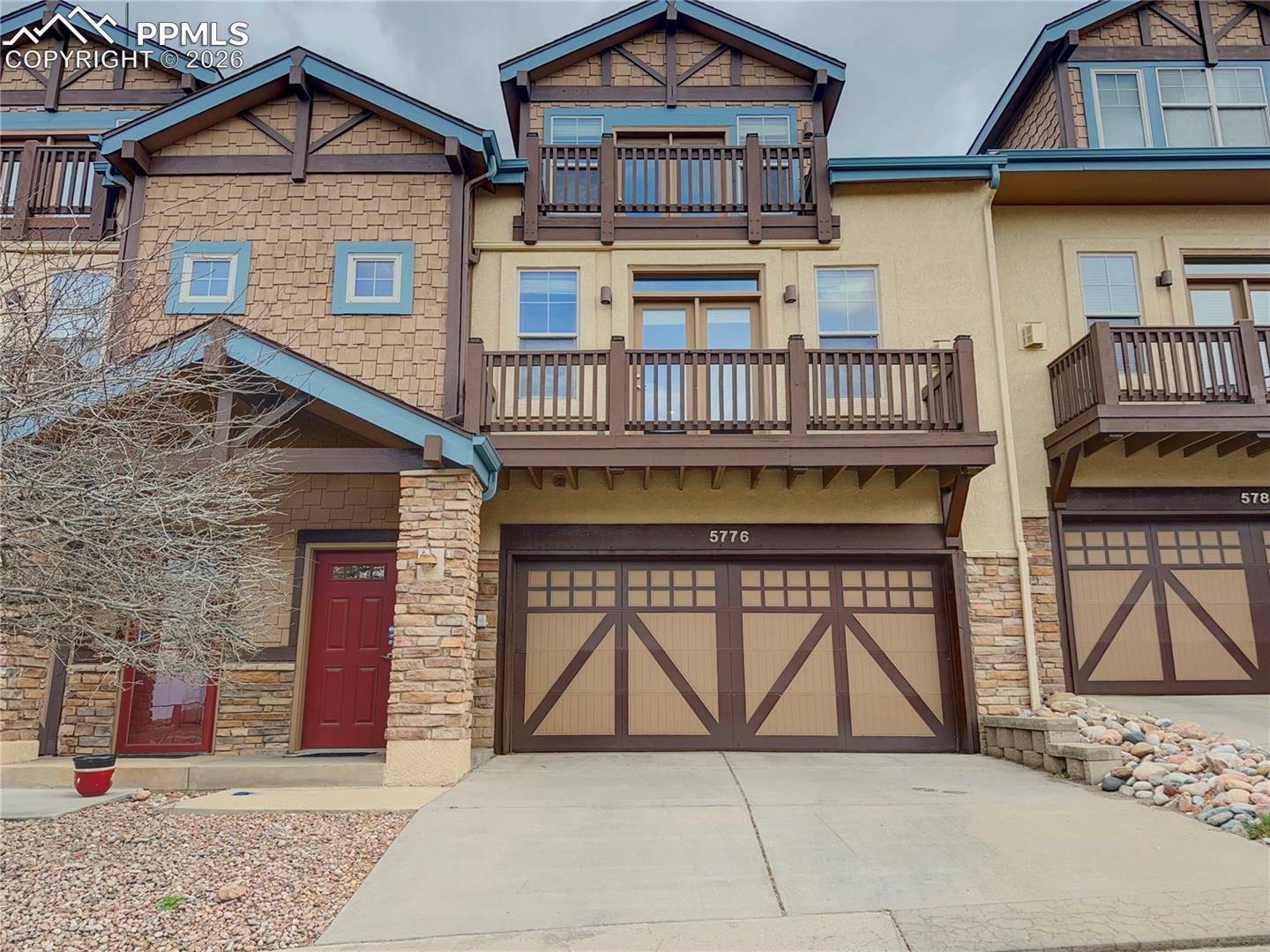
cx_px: 635
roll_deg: +1.5
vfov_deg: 56.8
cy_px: 476
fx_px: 881
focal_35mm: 24
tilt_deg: +13.3
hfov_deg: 71.6
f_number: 1.8
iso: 80
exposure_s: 1/421
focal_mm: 6.9
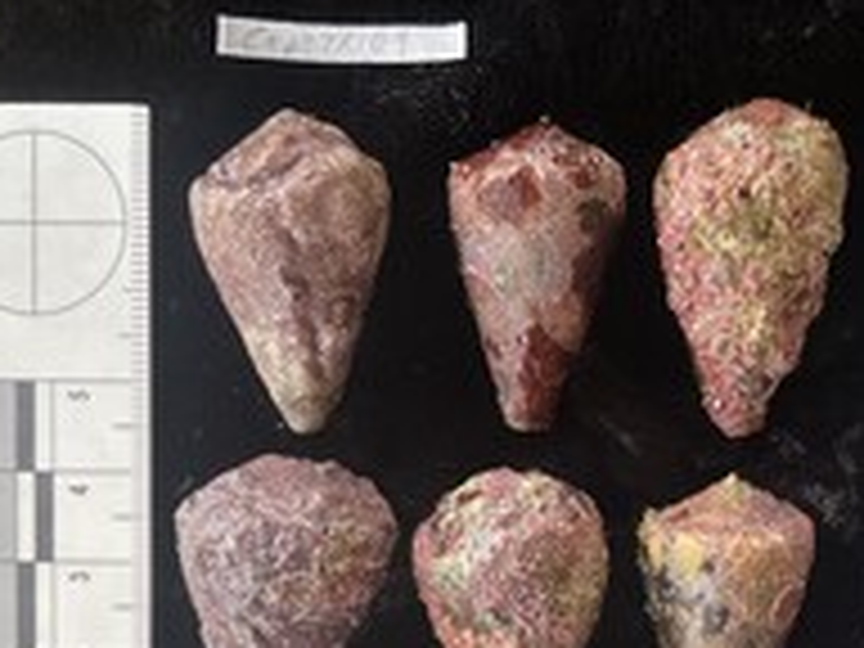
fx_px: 1323
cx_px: 594
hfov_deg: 35.7
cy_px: 547
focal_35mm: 53
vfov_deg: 26.8
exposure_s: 1/60
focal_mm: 3
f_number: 1.8
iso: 80
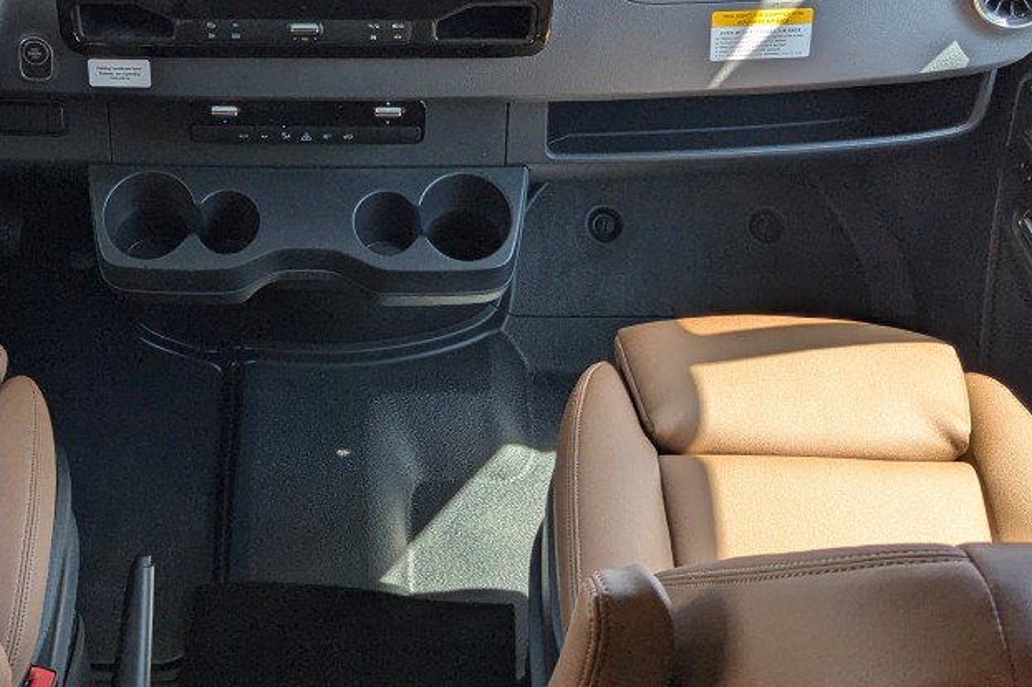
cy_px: 205
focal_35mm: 56
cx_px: 334
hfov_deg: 35.3
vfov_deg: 24.0
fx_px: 1605
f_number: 1.85
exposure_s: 1/267
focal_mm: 6.81
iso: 33
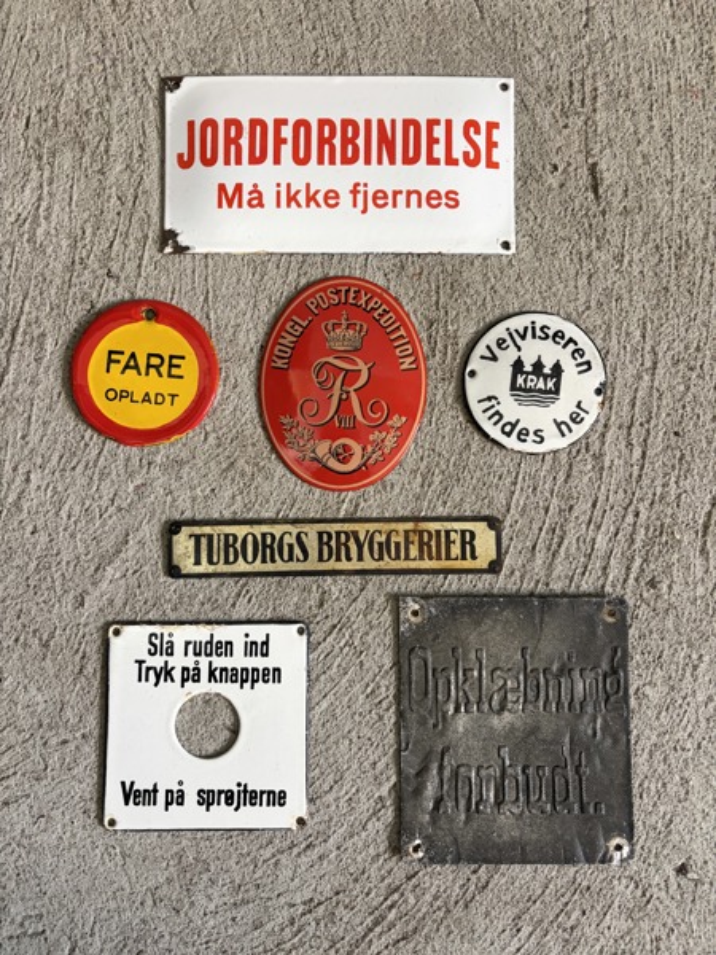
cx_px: 358
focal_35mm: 26
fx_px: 717
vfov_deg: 67.3
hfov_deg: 53.1
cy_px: 478
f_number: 1.6
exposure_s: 1/60
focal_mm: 5.96
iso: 200
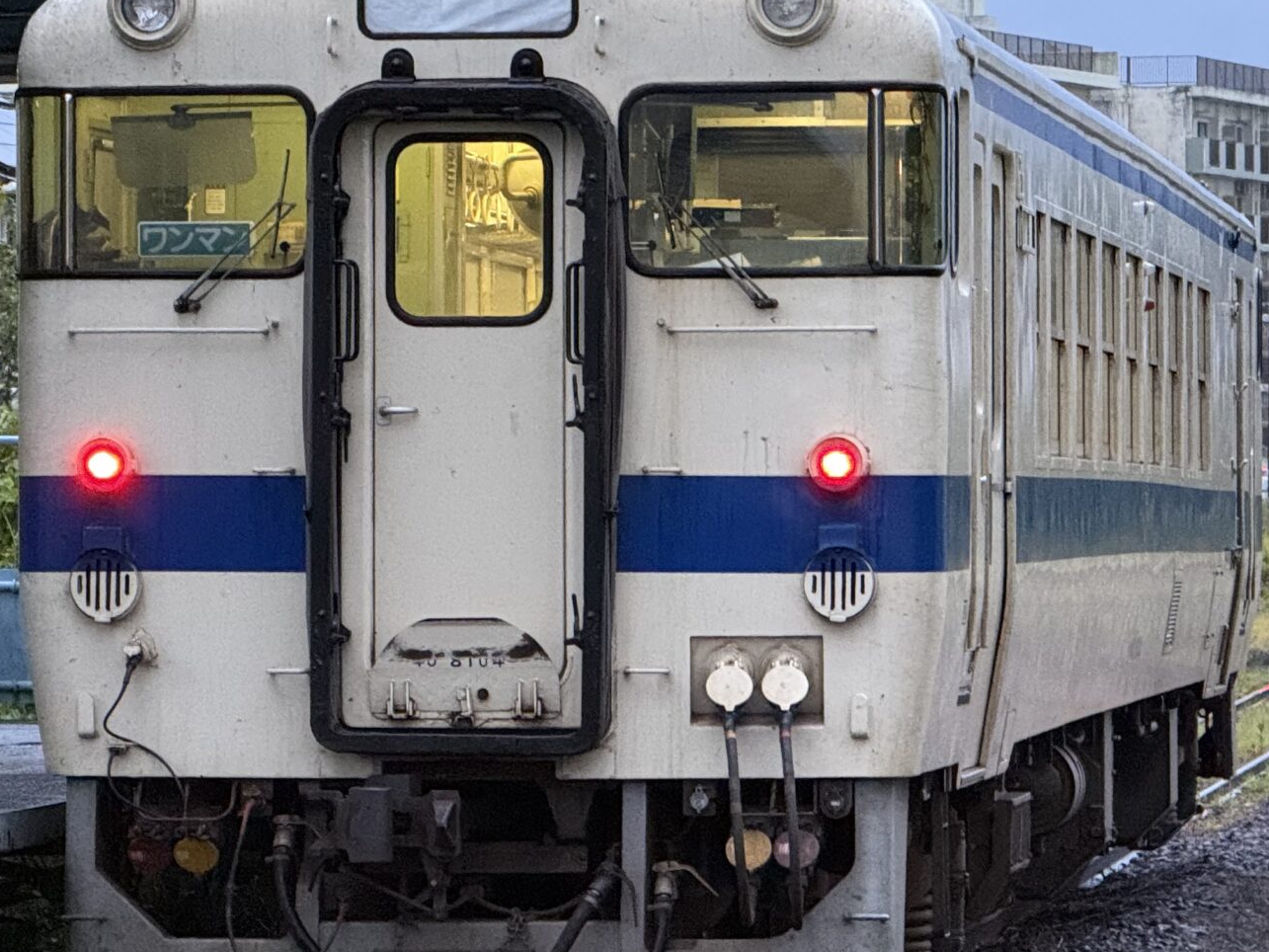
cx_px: 722
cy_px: 533
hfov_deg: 8.3
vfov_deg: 6.2
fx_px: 8762
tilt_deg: -0.5
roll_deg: +0.2
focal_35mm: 239
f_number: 2.8
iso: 500
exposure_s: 1/40
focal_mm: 15.66
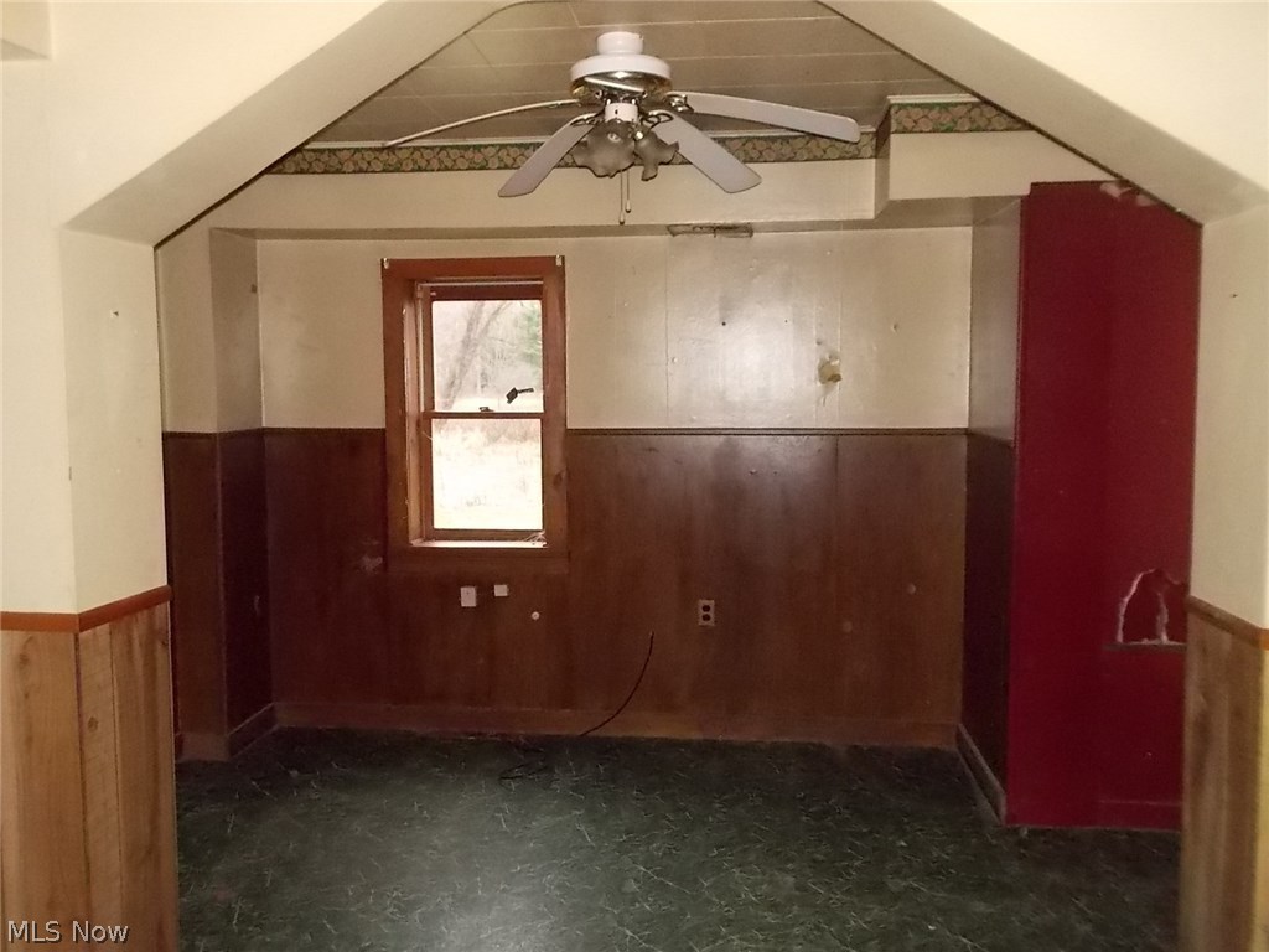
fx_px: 1063
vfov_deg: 48.2
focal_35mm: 29
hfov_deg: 61.7
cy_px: 476
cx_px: 634
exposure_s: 1/25
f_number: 3.3
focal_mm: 4.1
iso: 500
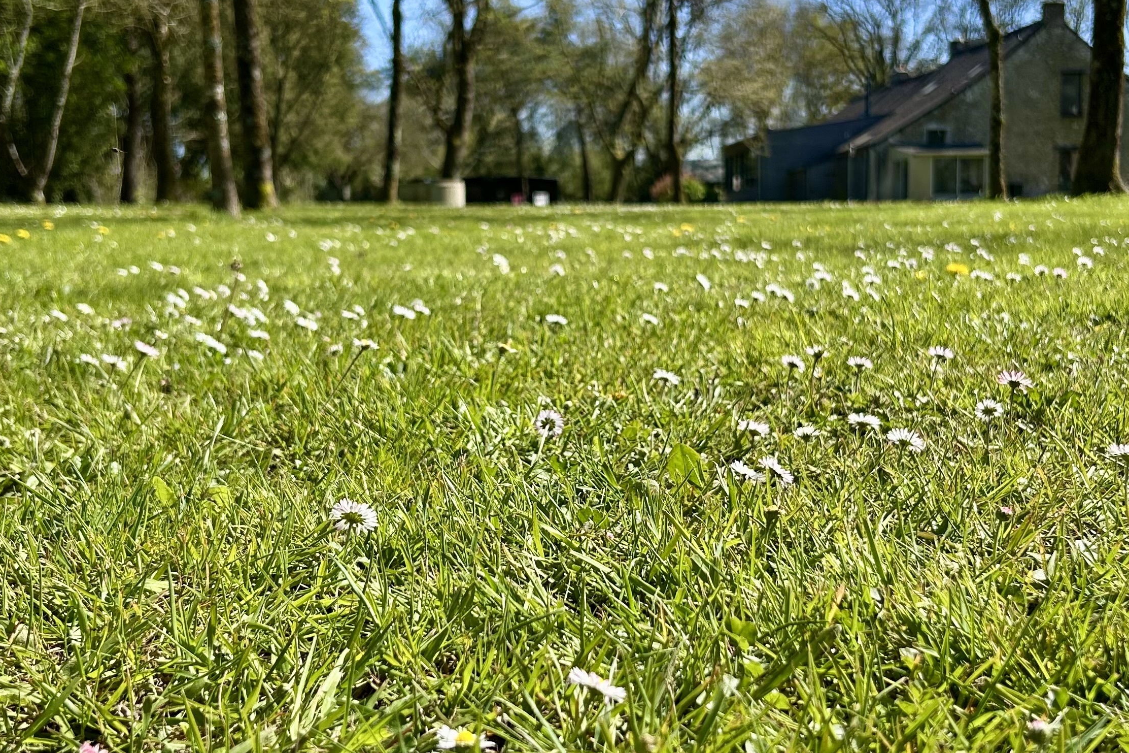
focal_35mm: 49
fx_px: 1536
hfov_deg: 40.3
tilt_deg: -5.6
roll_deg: +0.6
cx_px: 595
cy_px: 406
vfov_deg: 27.5
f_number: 1.5
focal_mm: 5.7
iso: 50
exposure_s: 1/2695
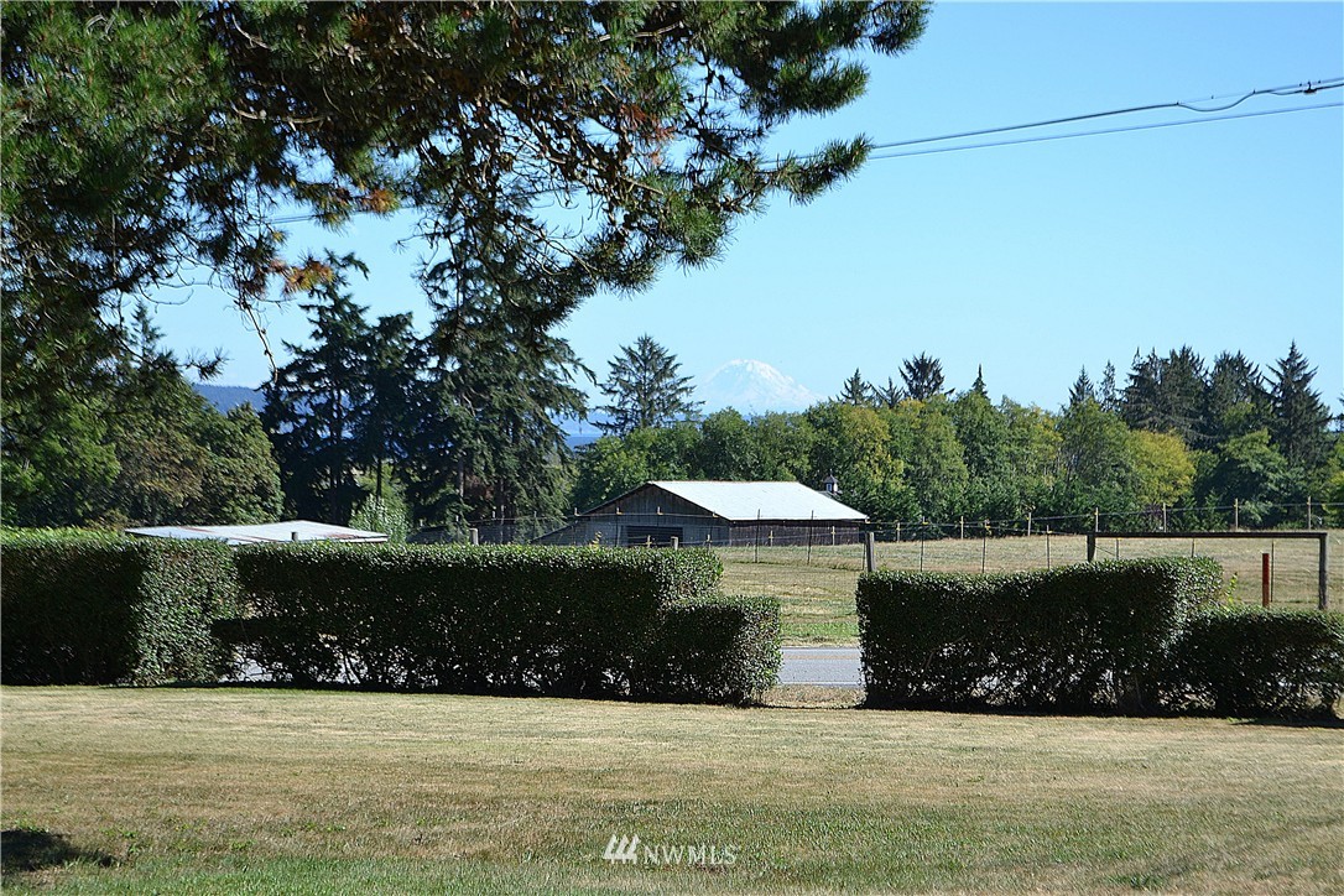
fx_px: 3080
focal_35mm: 82
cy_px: 448
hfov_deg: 24.6
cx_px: 672
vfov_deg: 16.6
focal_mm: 55
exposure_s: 1/200
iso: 100
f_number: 7.1
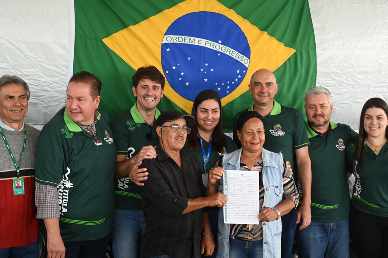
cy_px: 129
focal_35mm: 50
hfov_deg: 39.6
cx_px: 194
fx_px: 539
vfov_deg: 27.0
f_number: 7.1
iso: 1600
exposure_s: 1/60
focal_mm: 50
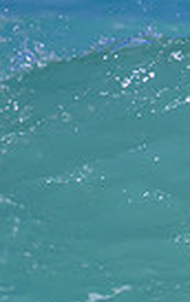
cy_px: 523
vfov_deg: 0.6
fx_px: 27057
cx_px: 751
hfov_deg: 0.4
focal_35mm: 3276
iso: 500
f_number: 11
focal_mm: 560
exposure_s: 1/2000
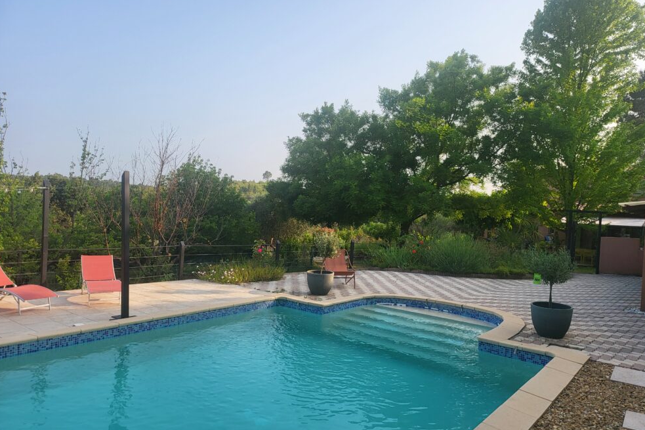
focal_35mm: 26
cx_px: 329
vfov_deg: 49.5
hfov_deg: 69.4
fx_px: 466
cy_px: 215
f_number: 1.8
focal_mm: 5
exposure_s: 1/1129
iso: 40
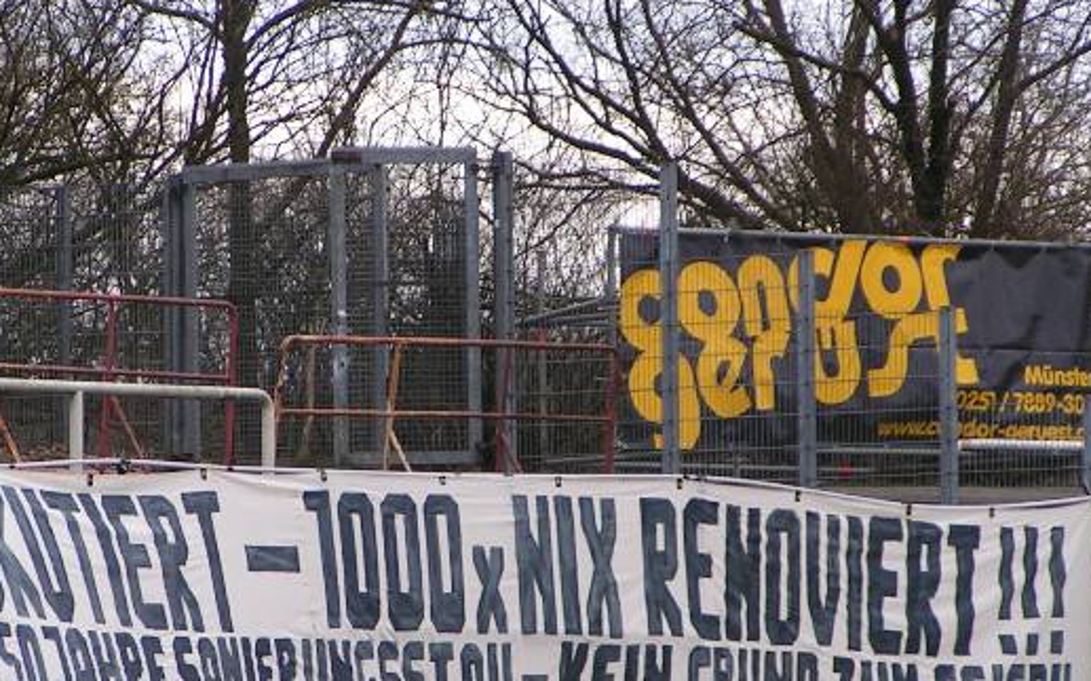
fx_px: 9603
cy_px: 377
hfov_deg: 6.5
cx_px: 395
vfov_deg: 4.1
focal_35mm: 323
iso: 50
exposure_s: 1/200
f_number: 4
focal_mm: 30.1
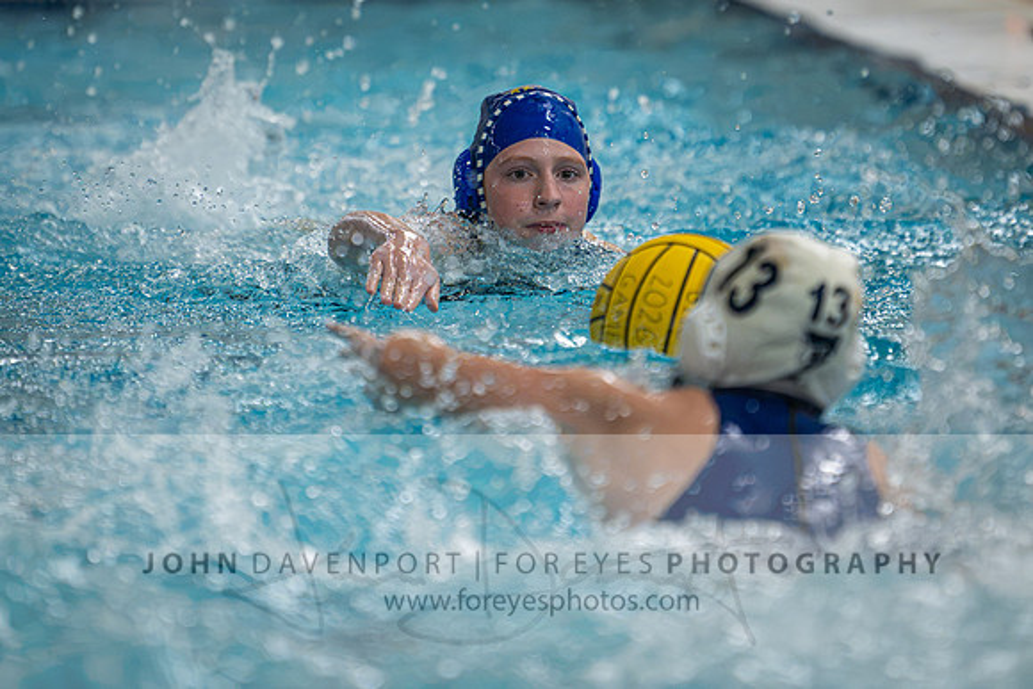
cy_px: 176
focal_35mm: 417
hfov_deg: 4.9
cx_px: 451
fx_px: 11962
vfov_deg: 3.3
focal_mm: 280
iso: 7200
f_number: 4
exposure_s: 1/1000
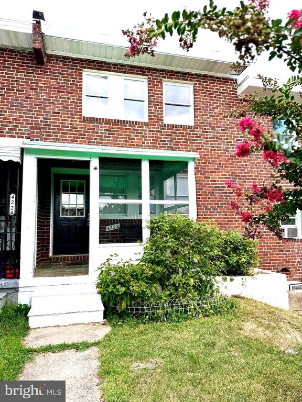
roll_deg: +3.4
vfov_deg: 71.6
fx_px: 279
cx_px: 151
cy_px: 201
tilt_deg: +4.9
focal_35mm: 24
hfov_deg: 56.8
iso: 80
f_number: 1.78
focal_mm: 6.76
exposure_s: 1/925
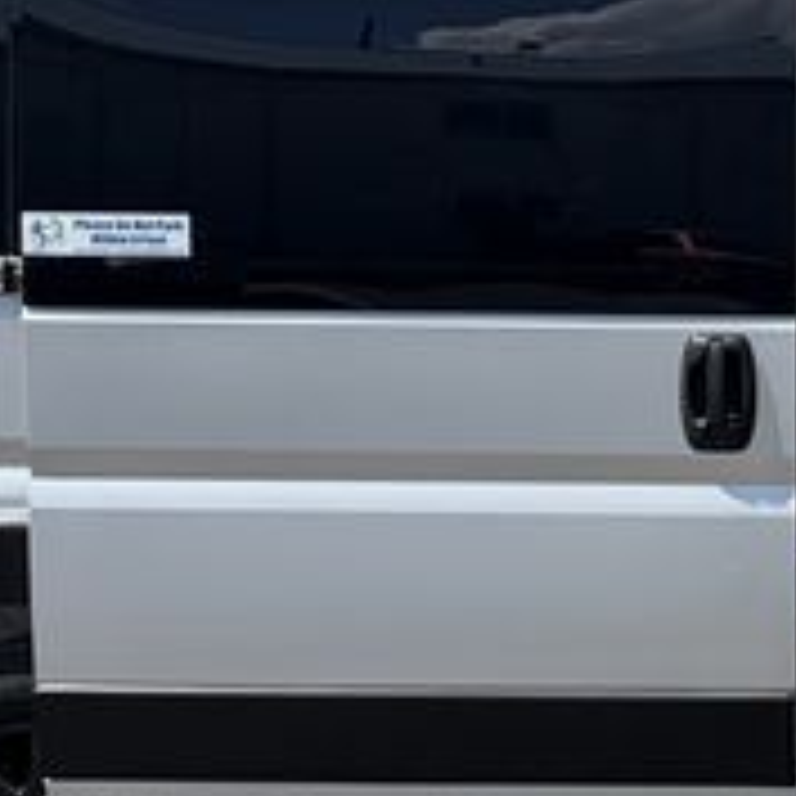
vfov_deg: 16.7
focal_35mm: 104
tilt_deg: -5.5
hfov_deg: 15.9
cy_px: 409
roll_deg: +1.5
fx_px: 2706
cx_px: 1039
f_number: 1.6
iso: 50
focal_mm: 5.96
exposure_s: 1/2985
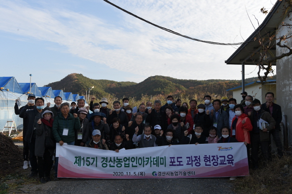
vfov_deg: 38.7
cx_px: 146
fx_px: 275
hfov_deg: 55.9
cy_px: 97
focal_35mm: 34
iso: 200
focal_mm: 34
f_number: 11
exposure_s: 1/125
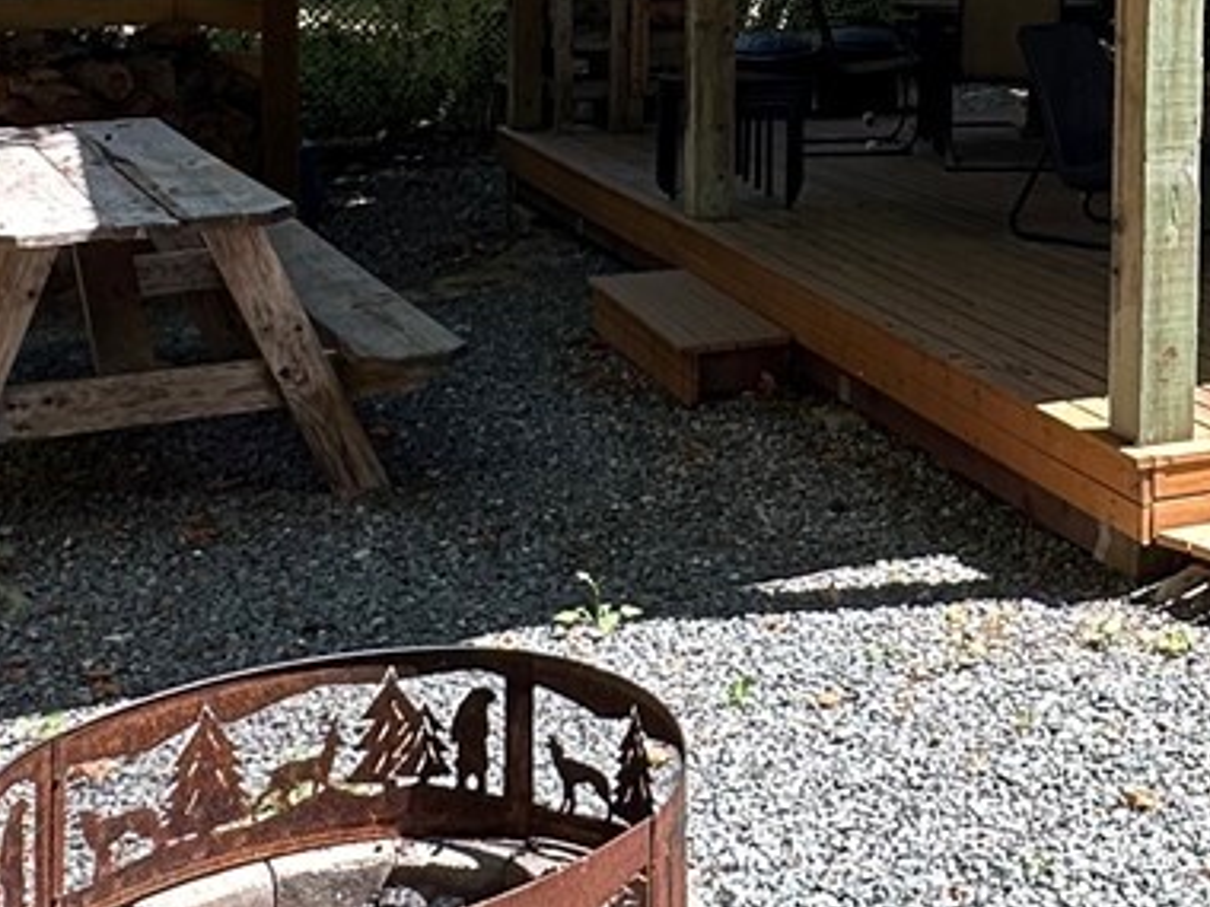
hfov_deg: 30.9
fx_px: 2062
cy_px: -3
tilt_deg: -2.9
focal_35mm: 59
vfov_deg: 23.7
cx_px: 1143
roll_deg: -1.8
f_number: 2.2
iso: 40
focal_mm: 2.22
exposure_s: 1/181
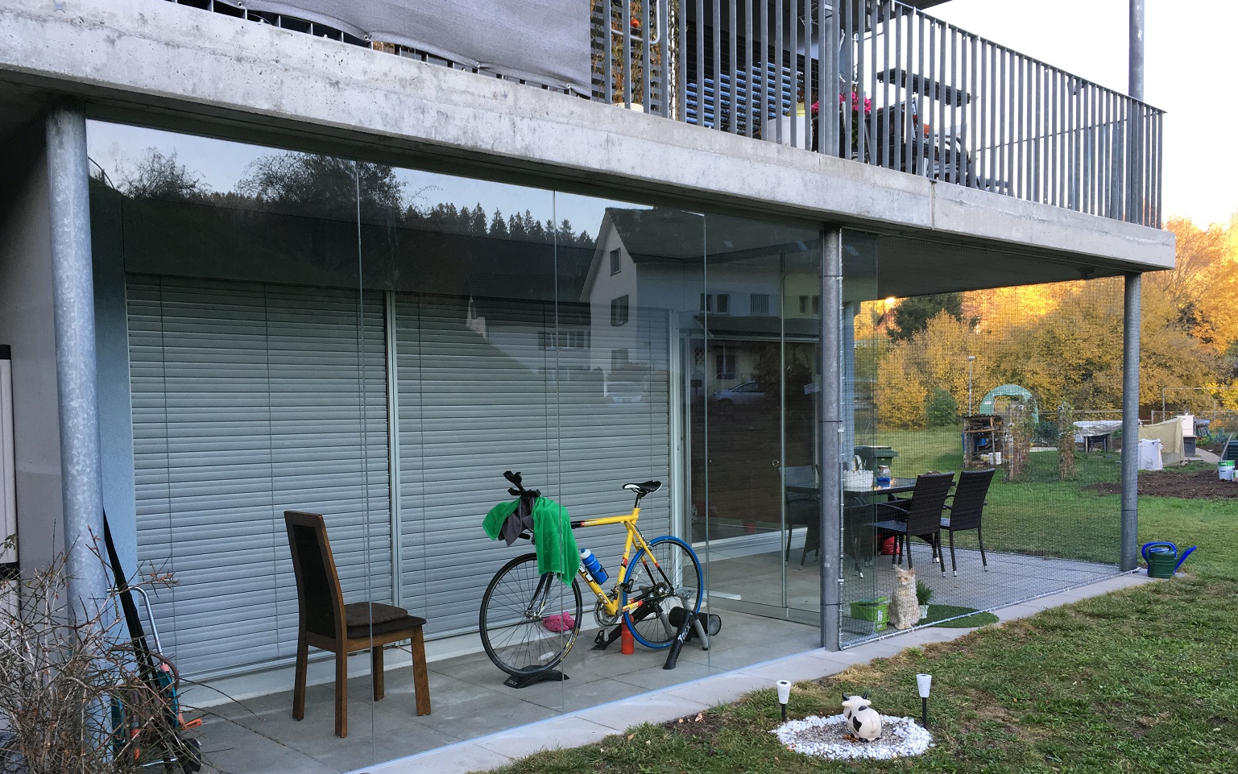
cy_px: 466
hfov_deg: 59.6
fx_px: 1080
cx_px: 598
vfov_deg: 39.3
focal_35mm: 32
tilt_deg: -5.9
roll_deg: +0.5
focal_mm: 4.15
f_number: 2.2
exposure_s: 1/100
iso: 40
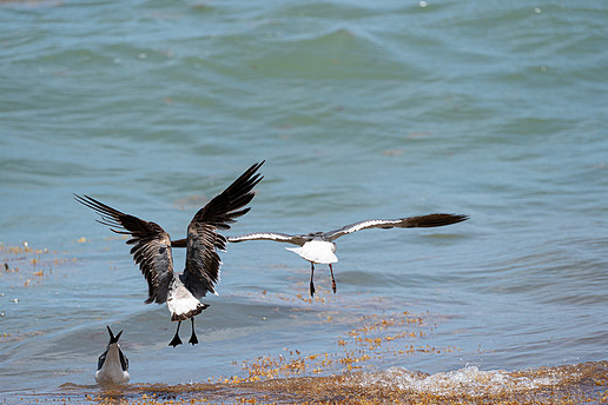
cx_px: 292
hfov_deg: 4.6
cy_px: 223
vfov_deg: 3.1
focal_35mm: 450
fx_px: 7599
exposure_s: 1/1250
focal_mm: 400
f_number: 10
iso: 640
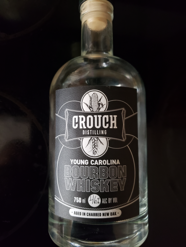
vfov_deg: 67.3
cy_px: 124
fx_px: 186
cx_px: 93
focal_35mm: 26
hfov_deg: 53.1
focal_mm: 4.3
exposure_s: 1/10
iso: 640
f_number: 1.5
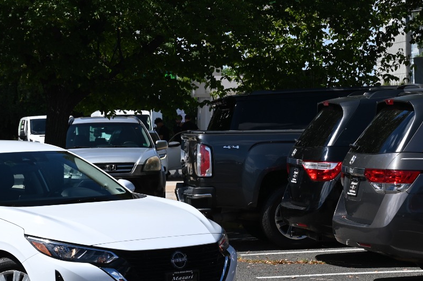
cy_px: 203
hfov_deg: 14.2
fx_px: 1679
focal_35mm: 143
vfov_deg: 9.6
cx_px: 10
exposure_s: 1/400
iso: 100
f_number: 8
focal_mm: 70
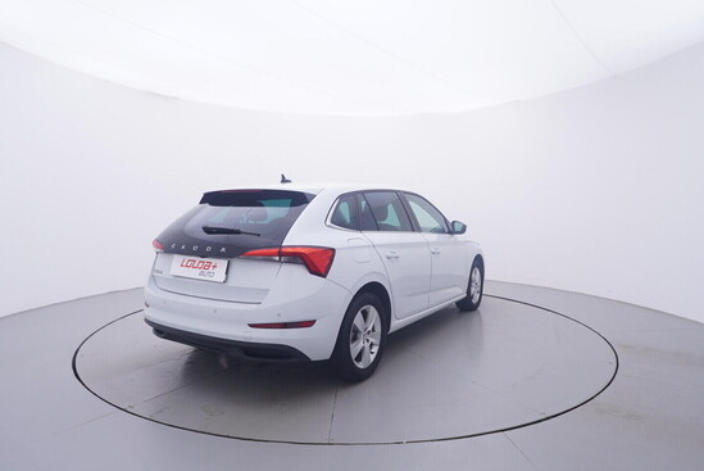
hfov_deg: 77.3
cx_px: 352
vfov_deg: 56.2
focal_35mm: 22
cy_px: 236
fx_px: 440
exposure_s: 1/80
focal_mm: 15
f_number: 5
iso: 200
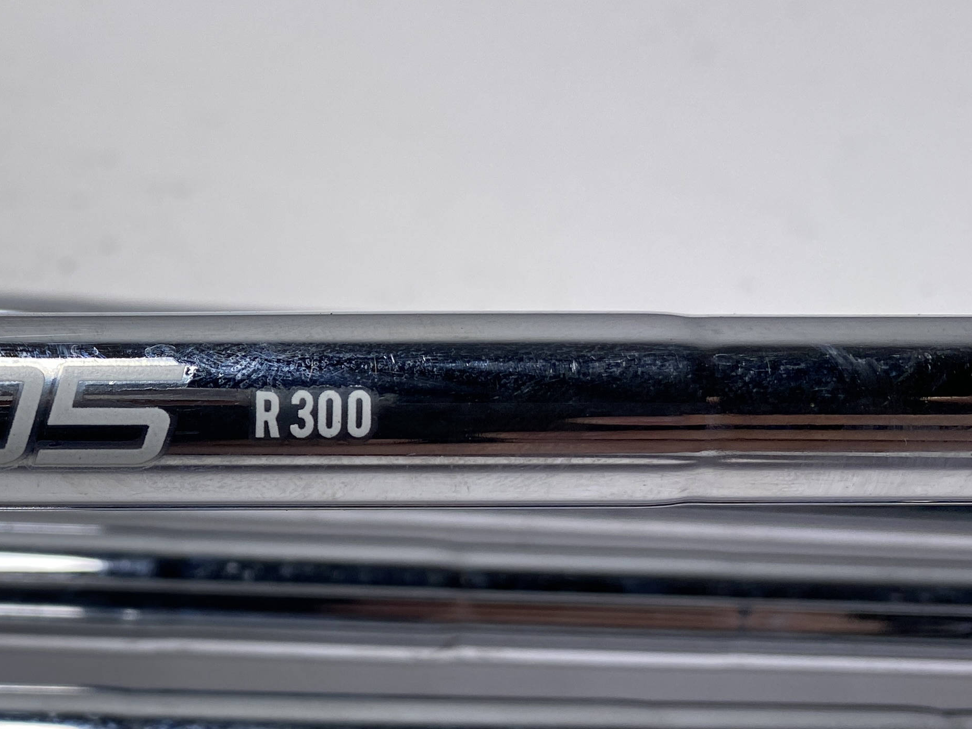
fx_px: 1516
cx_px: 15
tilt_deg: -43.3
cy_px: 525
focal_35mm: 54
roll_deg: -1.6
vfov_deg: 26.8
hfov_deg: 32.8
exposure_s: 1/495
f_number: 1.8
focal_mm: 4.25
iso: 32
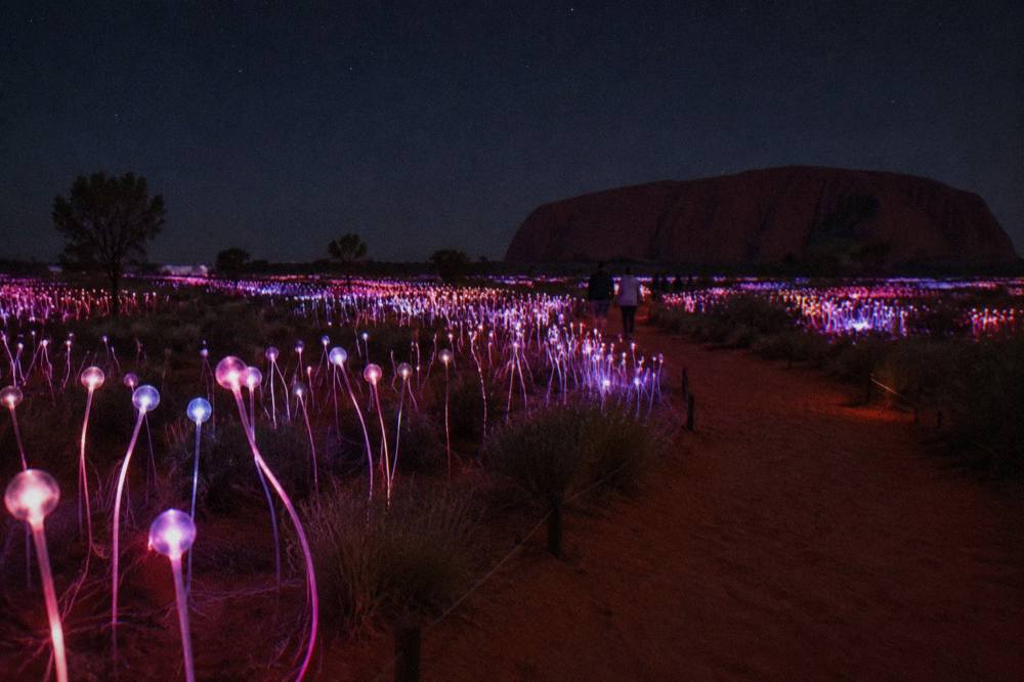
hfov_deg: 51.9
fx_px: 1052
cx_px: 512
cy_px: 341
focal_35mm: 37
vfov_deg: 35.9
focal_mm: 37
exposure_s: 1/25
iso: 5000
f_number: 9
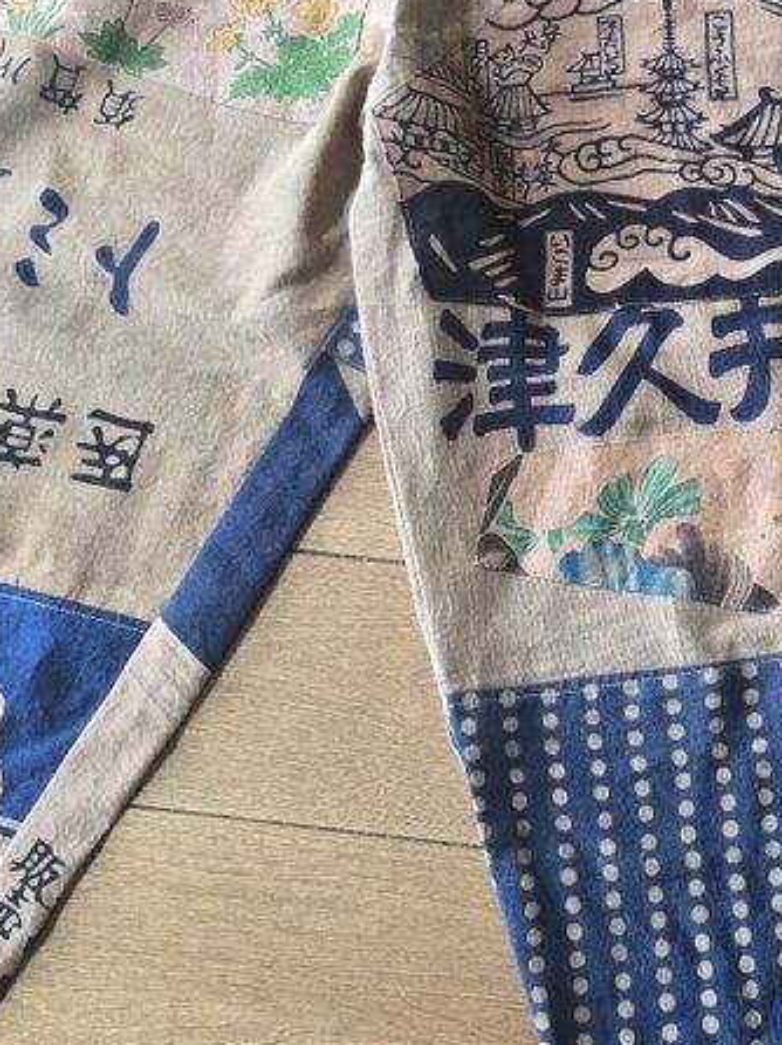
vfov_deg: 42.9
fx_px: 1327
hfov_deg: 31.8
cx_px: 651
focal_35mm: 44
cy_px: 463
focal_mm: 6.3
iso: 320
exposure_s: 1/120
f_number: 1.7
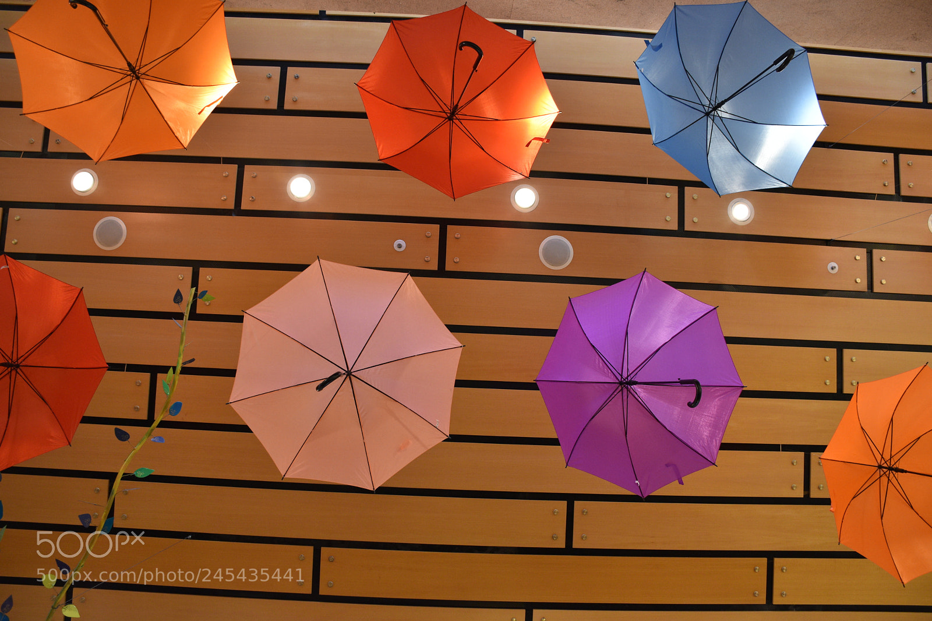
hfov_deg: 67.4
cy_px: 310
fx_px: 699
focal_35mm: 27
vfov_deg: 47.9
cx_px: 466
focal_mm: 18
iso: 640
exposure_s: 1/8
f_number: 5
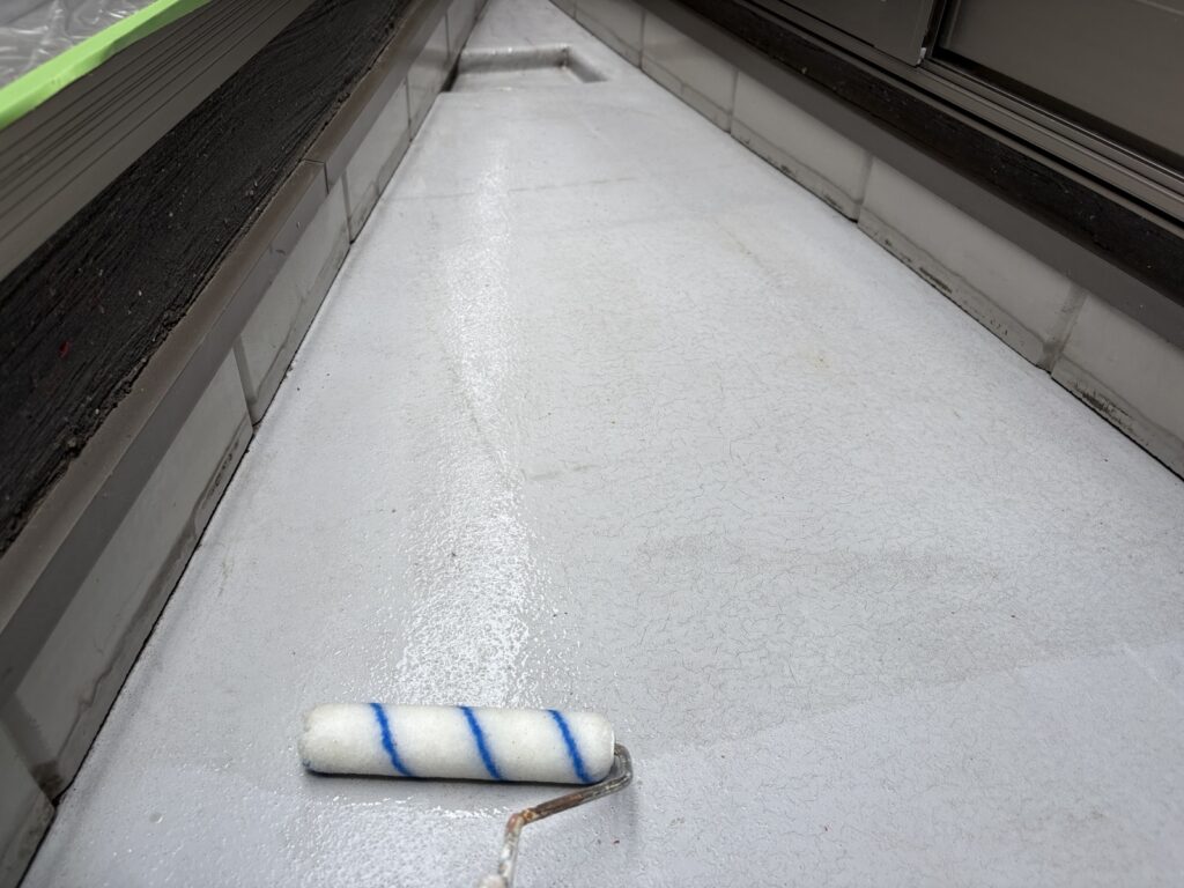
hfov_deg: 67.3
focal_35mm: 26
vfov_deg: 53.1
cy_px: 444
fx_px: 889
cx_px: 592
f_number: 1.6
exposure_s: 1/973
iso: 50
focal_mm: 5.96
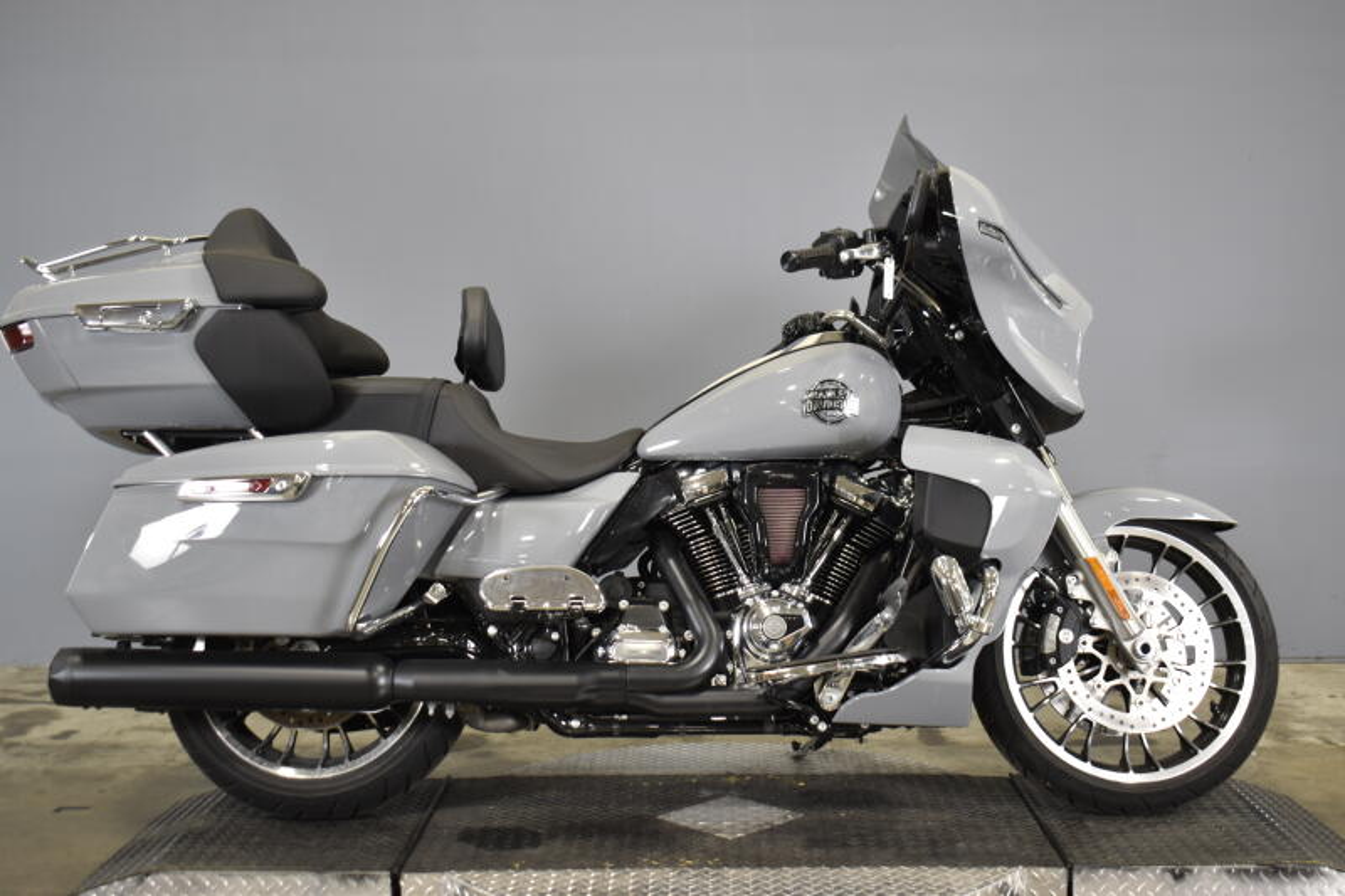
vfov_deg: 30.8
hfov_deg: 45.0
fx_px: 1625
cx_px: 672
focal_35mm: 44
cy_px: 448
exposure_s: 1/15
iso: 400
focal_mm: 29
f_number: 4.2
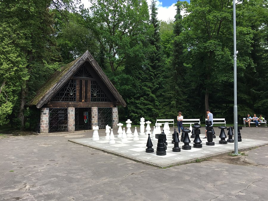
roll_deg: +0.0
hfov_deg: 61.7
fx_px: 225
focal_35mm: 29
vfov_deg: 48.2
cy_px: 100
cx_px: 134
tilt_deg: +2.4
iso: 25
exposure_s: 1/493
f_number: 2.2
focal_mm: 4.15
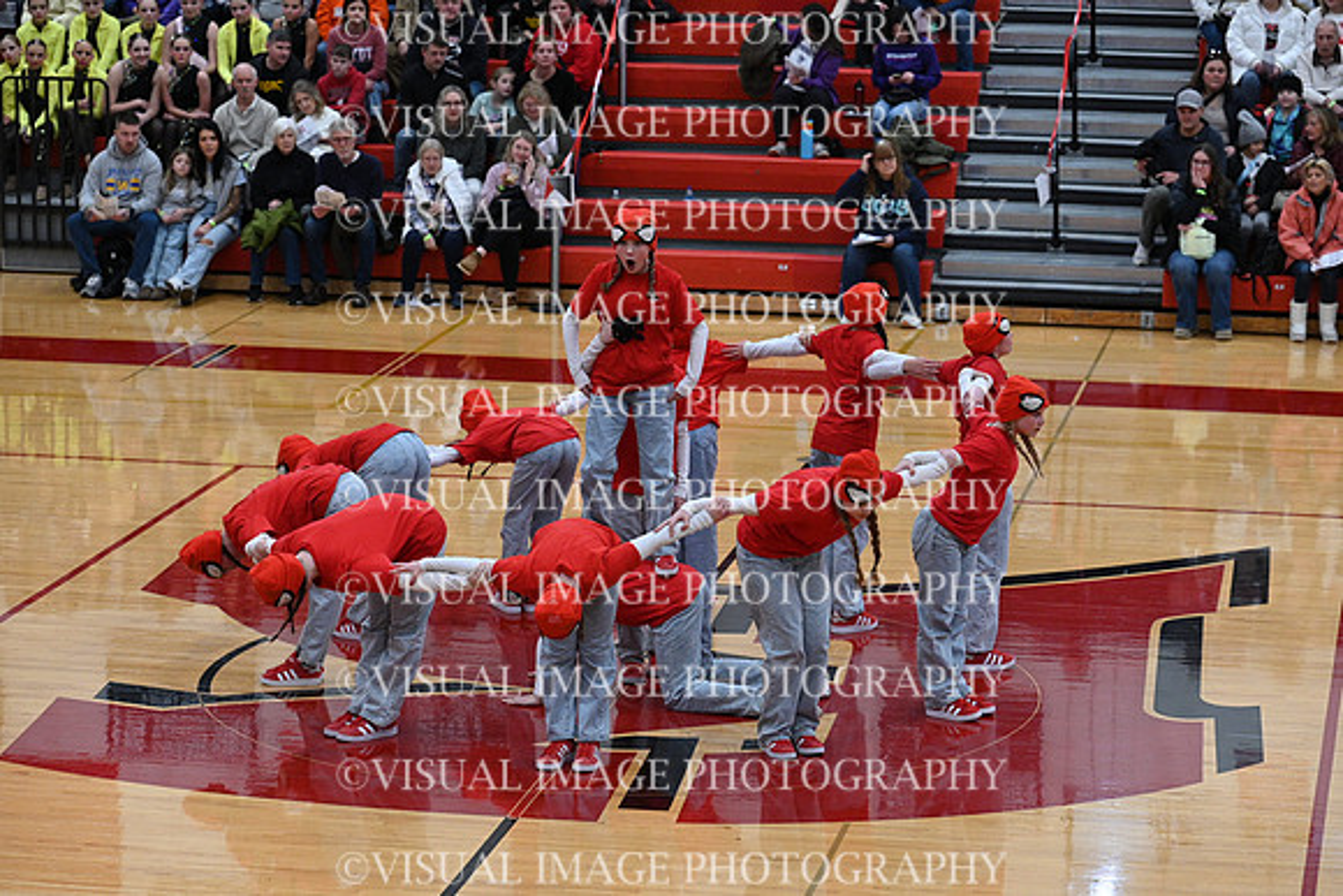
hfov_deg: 18.6
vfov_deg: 12.5
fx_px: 4104
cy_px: 448
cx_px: 672
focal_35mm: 110
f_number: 4
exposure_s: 1/400
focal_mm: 110
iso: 4000
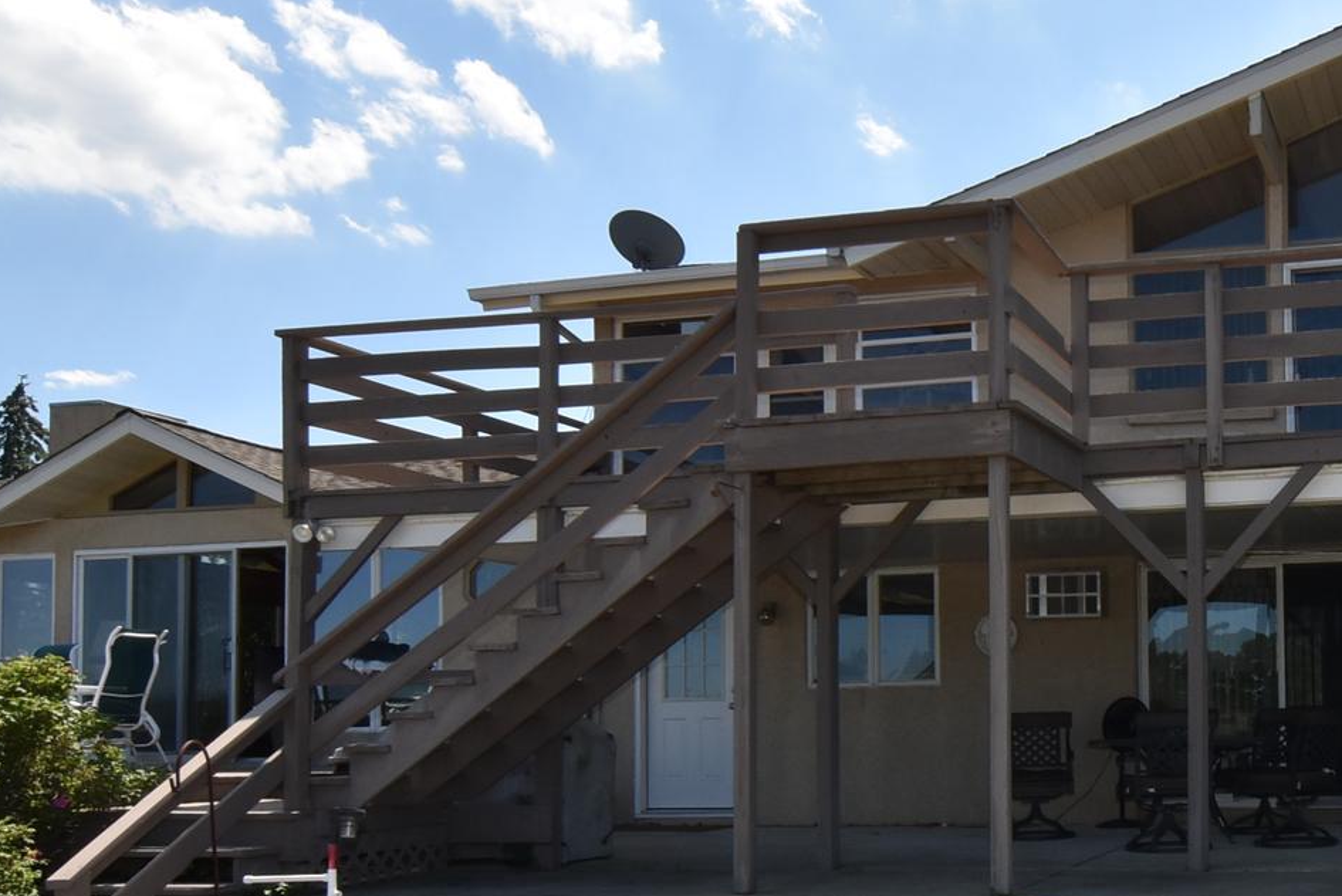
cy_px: 650
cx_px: 1174
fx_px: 1454
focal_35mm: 39
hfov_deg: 45.5
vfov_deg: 33.7
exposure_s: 1/200
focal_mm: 12
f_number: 22
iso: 400
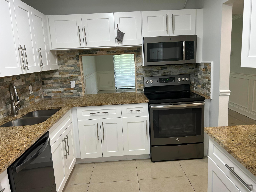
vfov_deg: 53.1
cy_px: 96
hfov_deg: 67.3
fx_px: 192
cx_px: 128
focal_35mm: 26
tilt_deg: -10.1
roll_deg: +1.8
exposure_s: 1/120
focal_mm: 5.7
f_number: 1.5
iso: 100
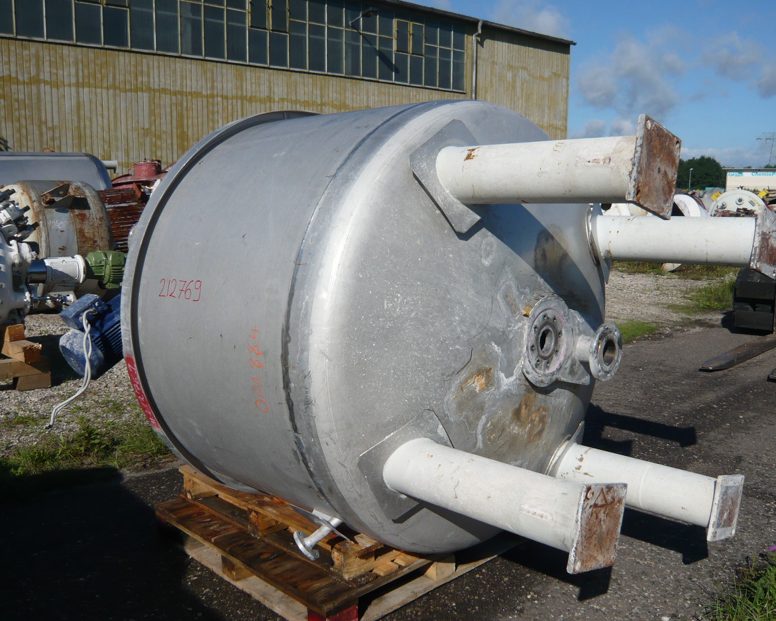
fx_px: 735
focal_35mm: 32
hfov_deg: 55.6
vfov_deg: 45.8
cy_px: 317
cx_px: 403
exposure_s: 1/400
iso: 100
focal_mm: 4.6
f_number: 8
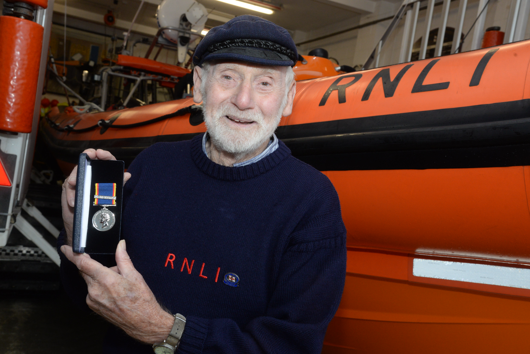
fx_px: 560
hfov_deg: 50.7
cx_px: 265
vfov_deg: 35.1
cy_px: 177
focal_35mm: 38
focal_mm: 38
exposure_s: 1/160
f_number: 9
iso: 1600
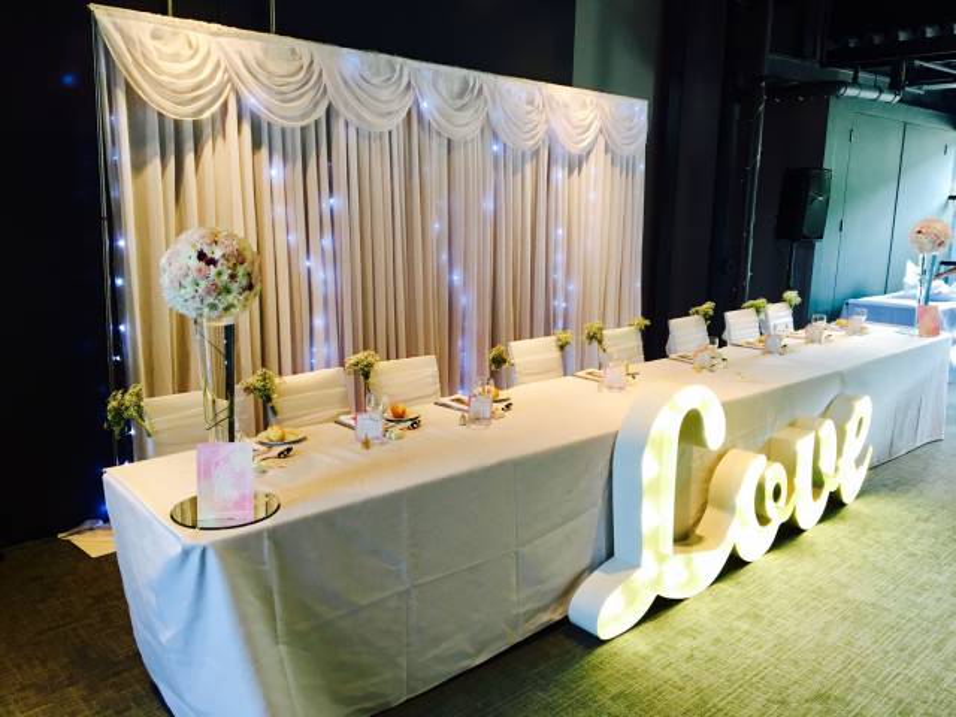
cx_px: 478
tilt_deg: -11.1
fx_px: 801
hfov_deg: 61.7
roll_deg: -0.9
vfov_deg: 48.2
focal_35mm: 29
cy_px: 358
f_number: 2.2
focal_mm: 4.15
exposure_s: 1/33
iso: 100
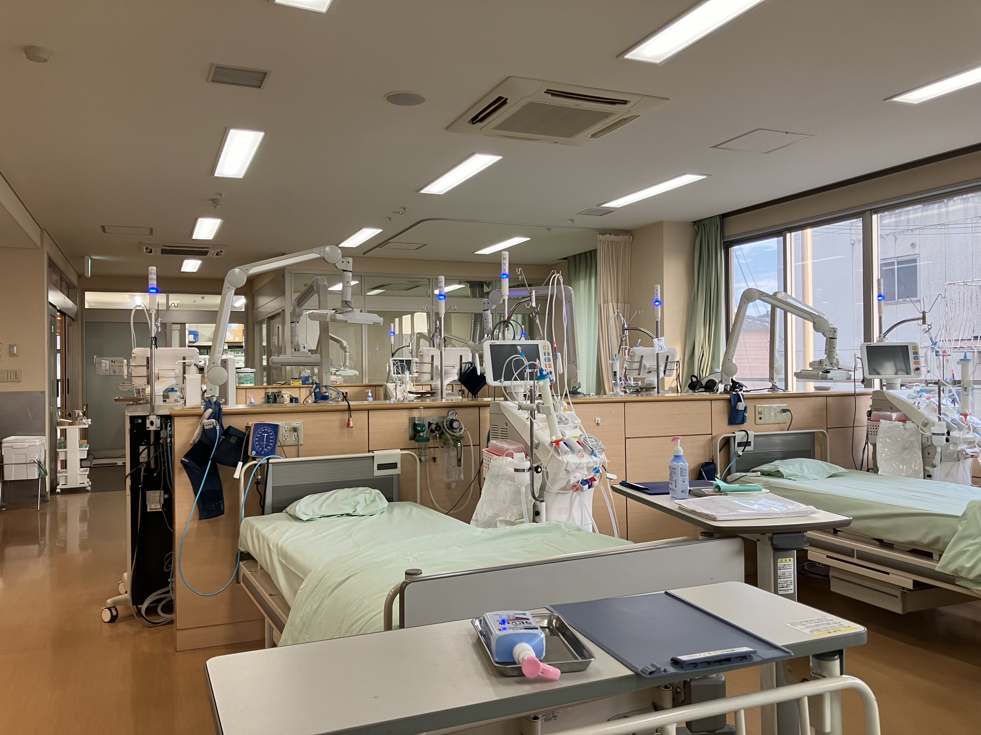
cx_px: 490
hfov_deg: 63.4
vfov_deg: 49.7
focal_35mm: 28
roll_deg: -0.2
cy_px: 368
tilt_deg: +0.4
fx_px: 794
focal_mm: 3.99
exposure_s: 1/81
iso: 80
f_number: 1.8
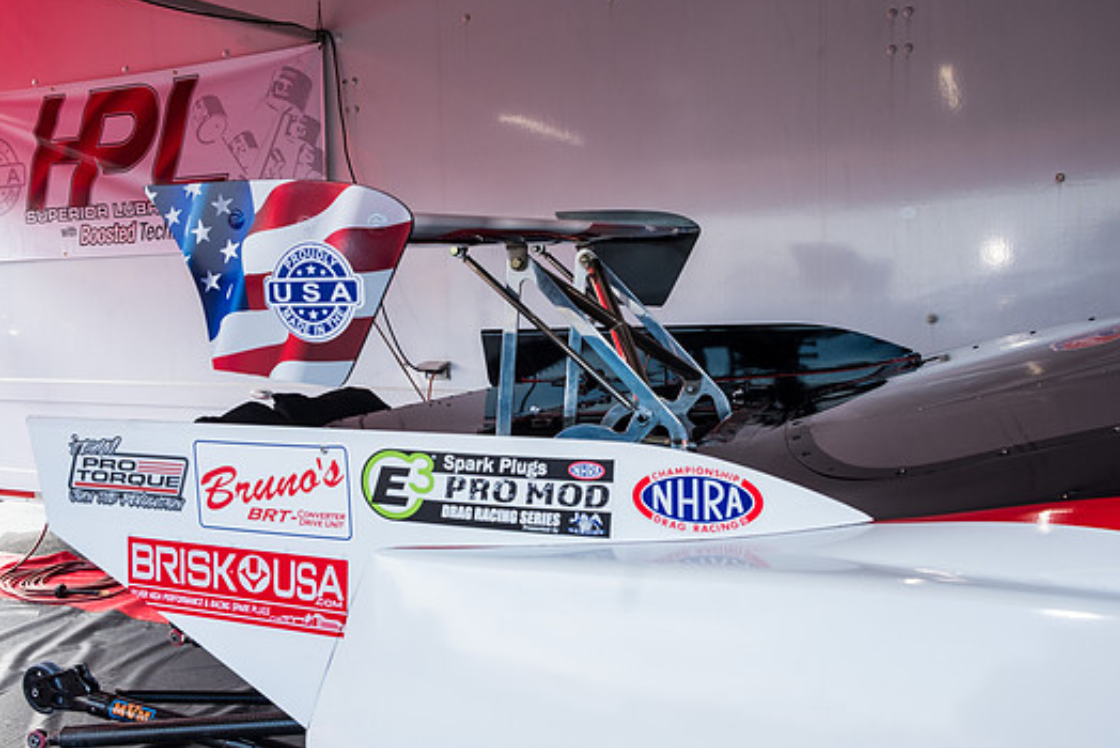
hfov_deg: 60.2
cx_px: 526
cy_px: 373
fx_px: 965
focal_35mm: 31
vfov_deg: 42.4
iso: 400
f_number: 9
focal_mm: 18.8
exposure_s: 1/80
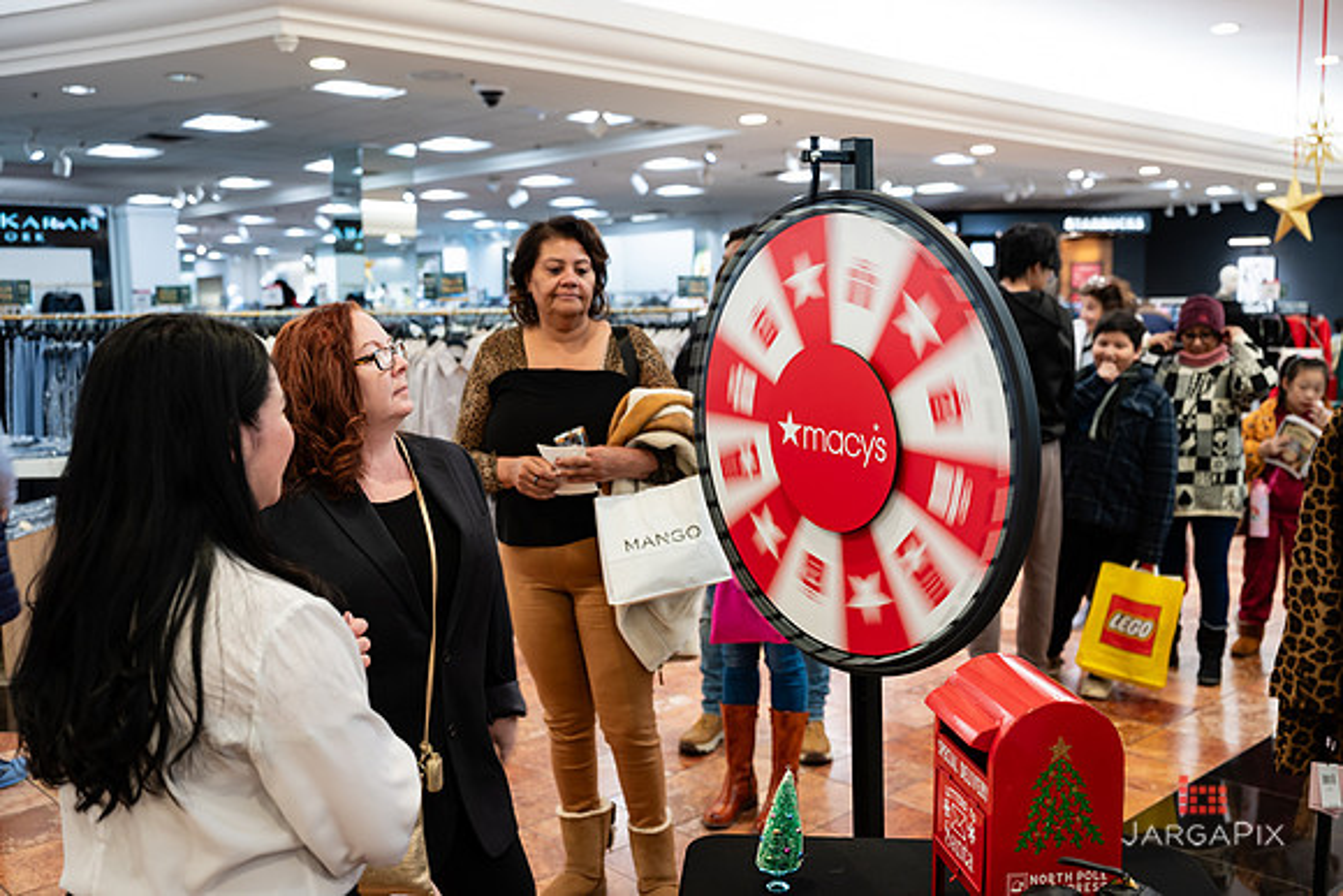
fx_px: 1241
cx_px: 672
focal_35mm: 33
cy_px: 448
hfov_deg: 56.8
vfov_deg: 39.7
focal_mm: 33
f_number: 3.2
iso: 200
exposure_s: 1/25
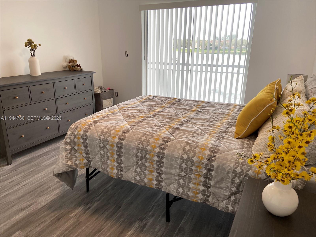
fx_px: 237
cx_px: 158
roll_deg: -0.2
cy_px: 118
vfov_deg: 53.1
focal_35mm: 26
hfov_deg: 67.3
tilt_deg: -16.0
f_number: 1.8
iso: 50
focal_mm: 4.25
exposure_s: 1/120
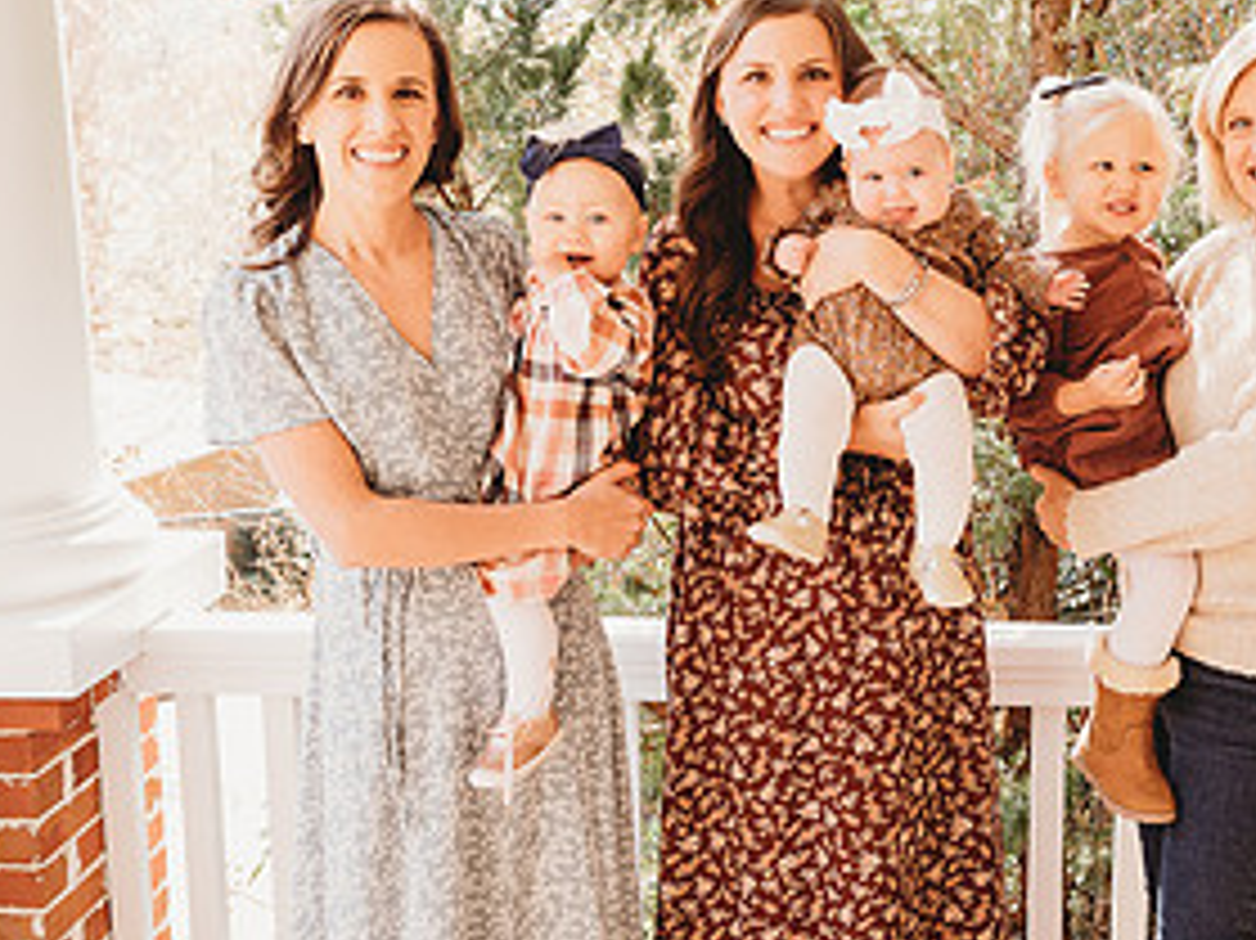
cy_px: 416
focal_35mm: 48
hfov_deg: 39.2
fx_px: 1741
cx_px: 846
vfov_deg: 30.2
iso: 400
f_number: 4.5
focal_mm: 24
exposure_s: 1/200
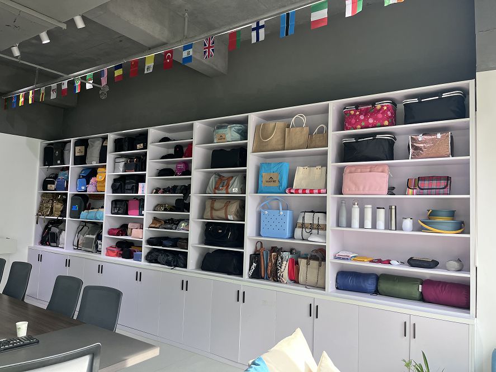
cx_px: 248
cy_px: 186
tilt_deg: +3.1
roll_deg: -2.0
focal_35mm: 26
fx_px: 372
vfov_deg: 53.1
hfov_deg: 67.3
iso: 125
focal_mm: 5.1
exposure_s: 1/121
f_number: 1.6
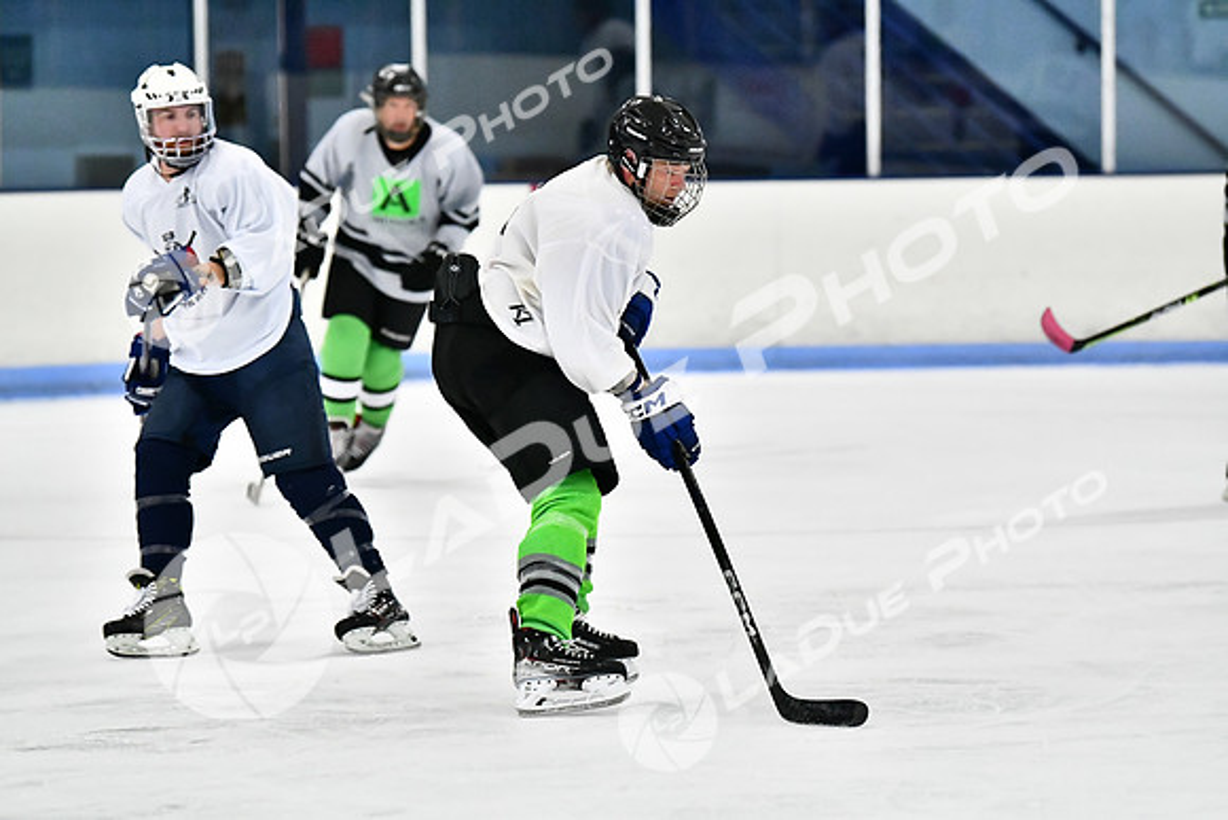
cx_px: 614
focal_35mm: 225
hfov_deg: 9.1
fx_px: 7676
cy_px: 410
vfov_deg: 6.1
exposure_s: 1/1600
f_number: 2.8
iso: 8000
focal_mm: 150
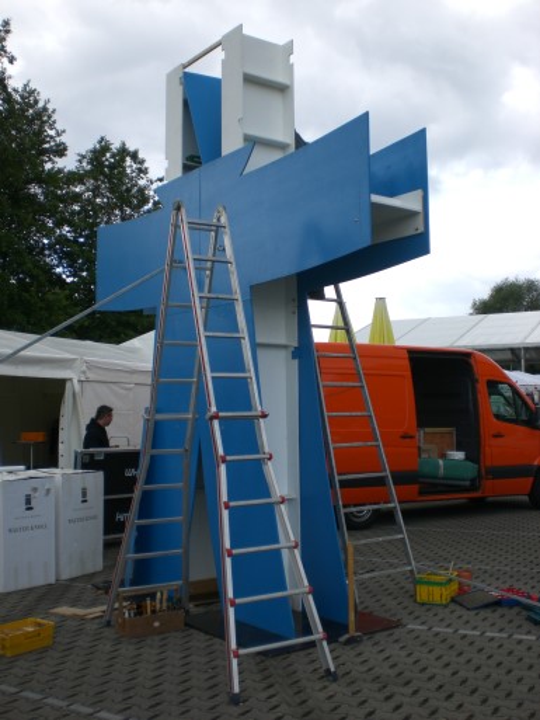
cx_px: 270
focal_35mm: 38
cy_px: 360
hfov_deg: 37.7
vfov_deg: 49.0
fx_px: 790
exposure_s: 1/400
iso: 50
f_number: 3.1
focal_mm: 6.3
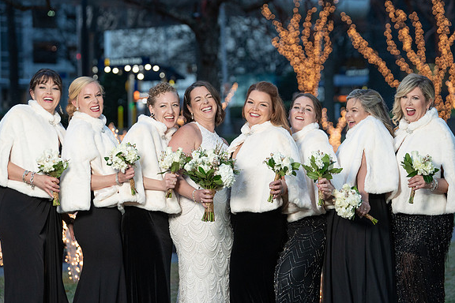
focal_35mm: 148
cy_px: 149
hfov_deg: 13.9
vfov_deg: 9.3
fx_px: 1870
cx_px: 224
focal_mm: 133
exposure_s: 1/250
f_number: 4
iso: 2000
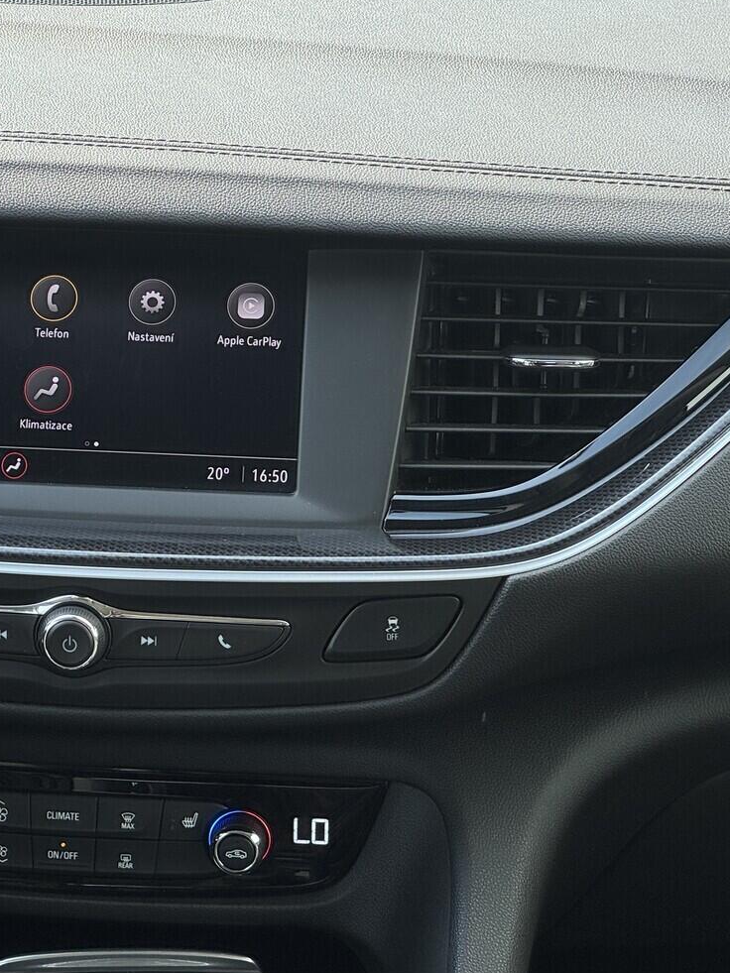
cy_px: 475
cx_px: 71
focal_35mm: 113
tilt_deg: -21.6
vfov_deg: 17.4
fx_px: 3177
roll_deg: -1.1
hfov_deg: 13.0
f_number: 2.8
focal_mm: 9
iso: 25
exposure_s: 1/127
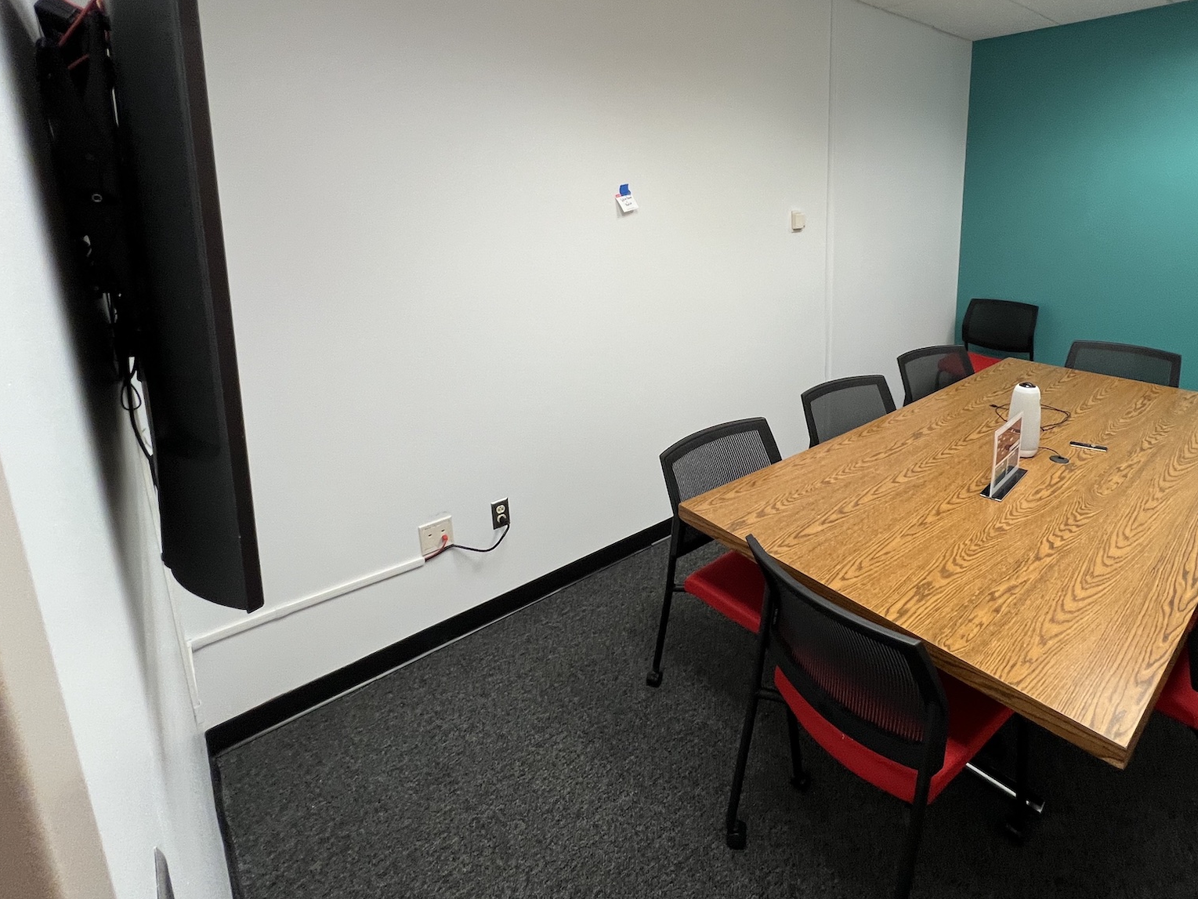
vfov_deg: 73.3
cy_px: 328
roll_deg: -0.2
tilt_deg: -13.0
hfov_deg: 89.8
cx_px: 723
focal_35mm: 17
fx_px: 588
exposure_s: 1/120
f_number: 1.8
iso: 160
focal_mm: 1.57
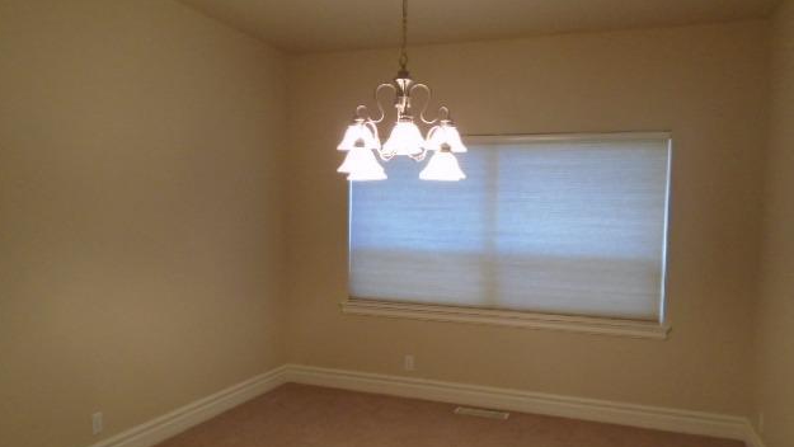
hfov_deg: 66.1
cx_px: 398
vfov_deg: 40.1
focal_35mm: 29
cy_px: 262
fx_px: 611
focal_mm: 4.6
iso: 320
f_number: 3.2
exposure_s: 1/40
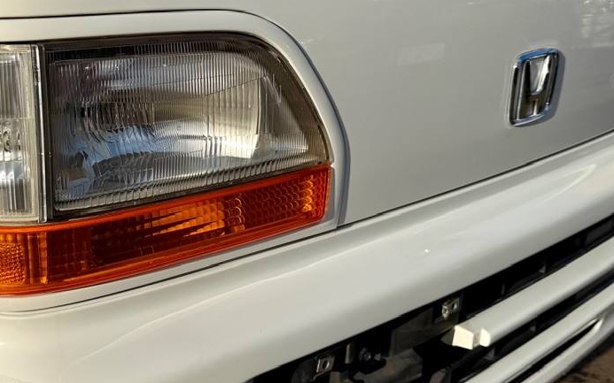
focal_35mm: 47
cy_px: 186
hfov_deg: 41.6
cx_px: 168
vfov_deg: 27.4
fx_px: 786
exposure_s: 1/10309
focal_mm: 6.76
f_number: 1.78
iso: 80
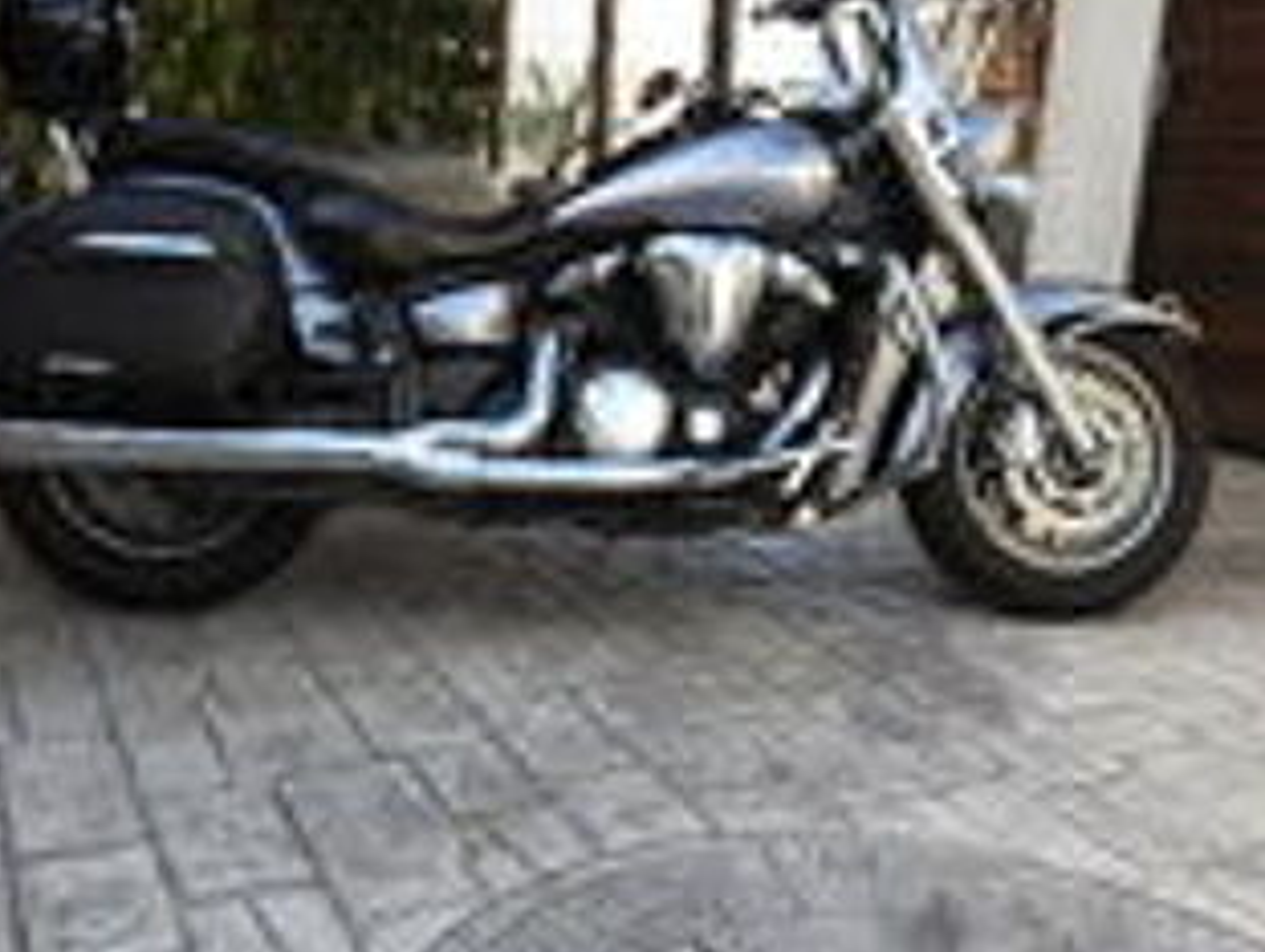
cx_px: 488
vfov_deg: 38.7
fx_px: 1354
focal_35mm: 37
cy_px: 460
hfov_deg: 49.7
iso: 100
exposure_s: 1/200
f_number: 3.3
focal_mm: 4.3
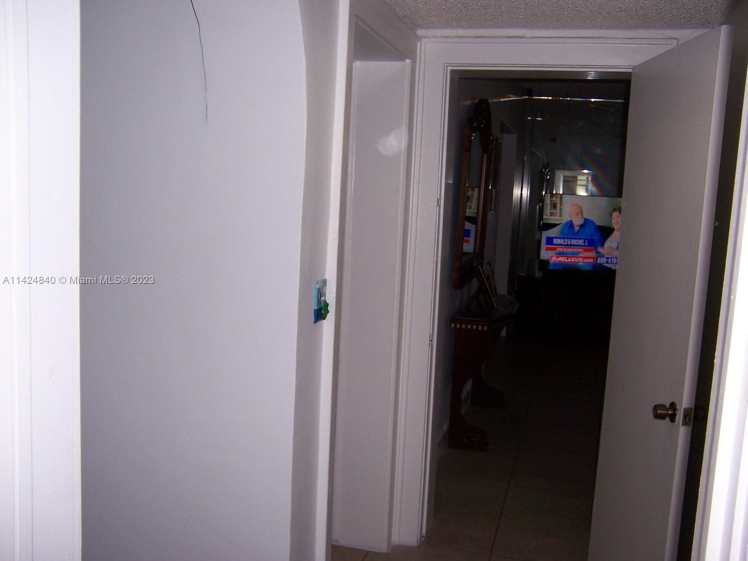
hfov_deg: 55.4
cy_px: 280
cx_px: 374
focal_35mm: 33
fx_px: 713
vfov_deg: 42.9
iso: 80
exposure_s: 1/60
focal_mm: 5.5
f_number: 2.8
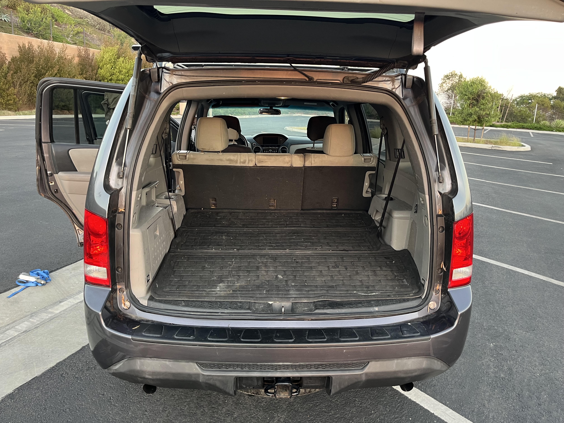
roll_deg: -2.2
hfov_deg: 67.3
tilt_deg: -13.3
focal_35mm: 26
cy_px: 212
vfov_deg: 53.1
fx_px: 424
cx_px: 282
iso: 125
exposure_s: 1/67
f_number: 1.6
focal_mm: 5.1
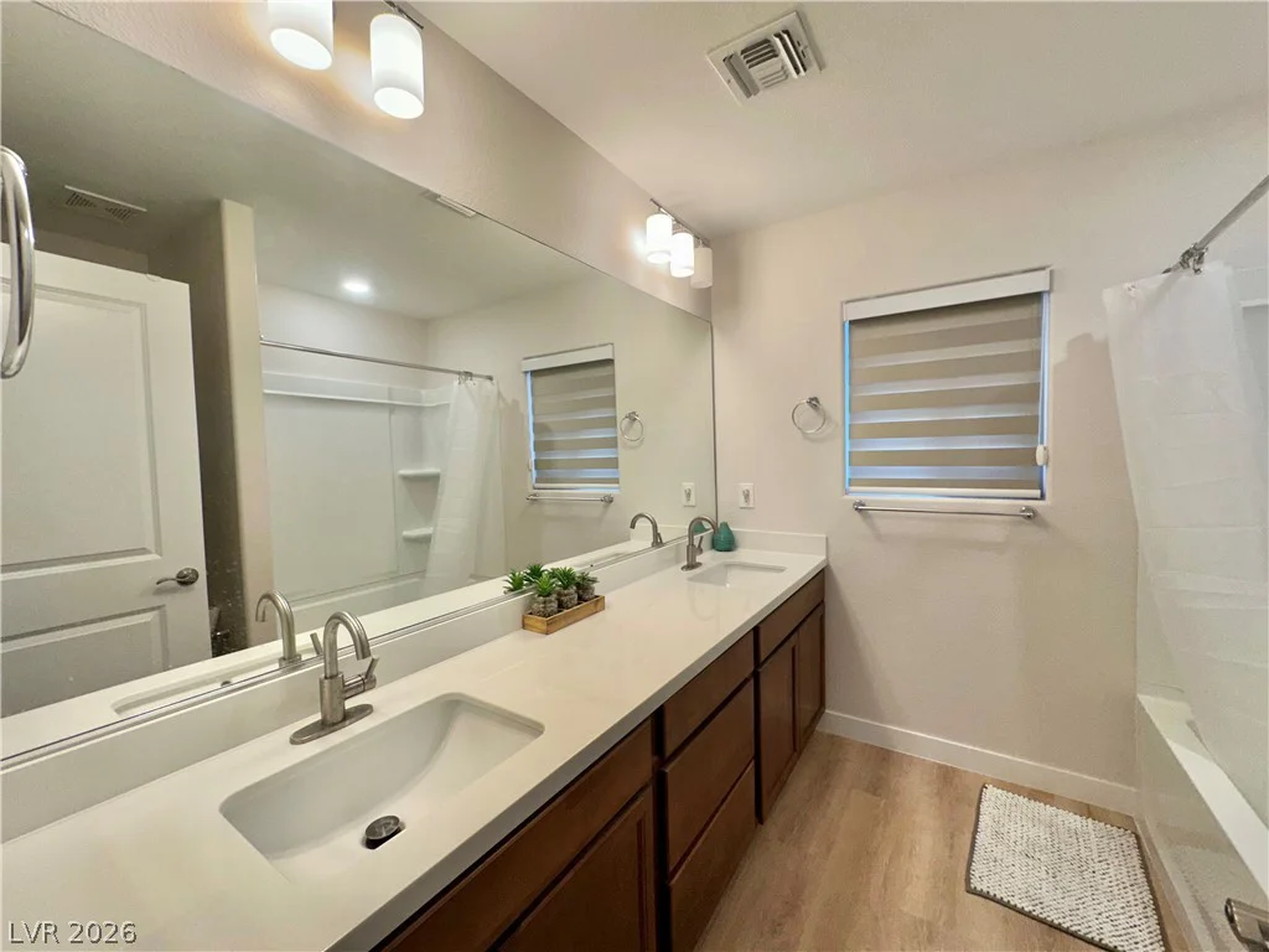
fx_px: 513
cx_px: 634
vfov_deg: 85.7
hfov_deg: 102.1
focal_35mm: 14
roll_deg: +0.9
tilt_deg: -2.6
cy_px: 476
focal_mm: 2.22
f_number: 2.2
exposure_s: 1/120
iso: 100
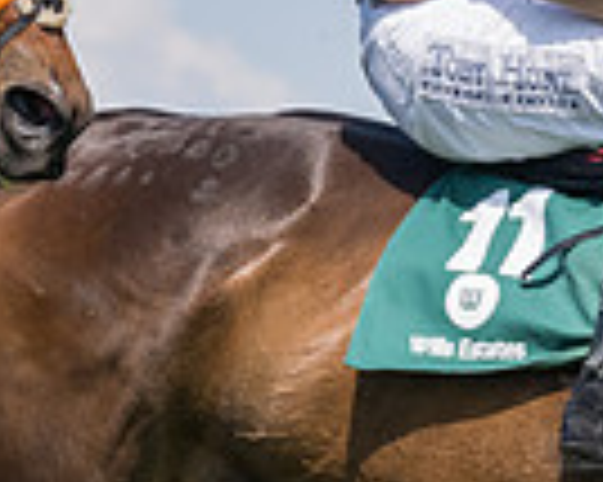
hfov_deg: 4.6
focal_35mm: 422
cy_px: 38
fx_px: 7526
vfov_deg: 3.7
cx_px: -202
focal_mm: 70
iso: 400
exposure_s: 1/3200
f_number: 4
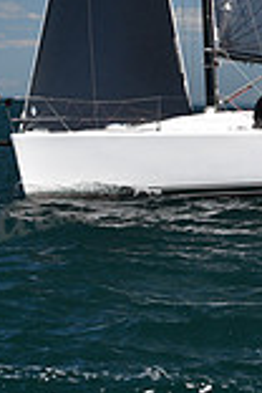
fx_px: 2838
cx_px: 251
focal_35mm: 260
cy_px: -184
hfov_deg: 5.3
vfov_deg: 7.8
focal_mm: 70
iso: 250
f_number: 5.6
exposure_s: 1/800
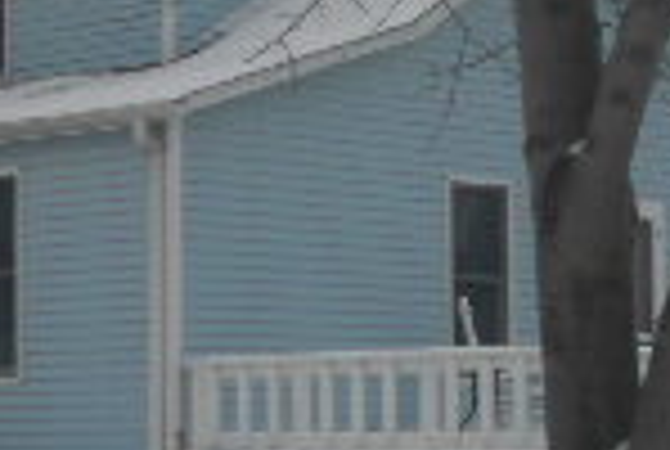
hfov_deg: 13.1
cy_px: 243
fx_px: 2909
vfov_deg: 8.8
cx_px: 342
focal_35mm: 156
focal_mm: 6.3
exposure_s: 1/216
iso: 80
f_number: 3.1
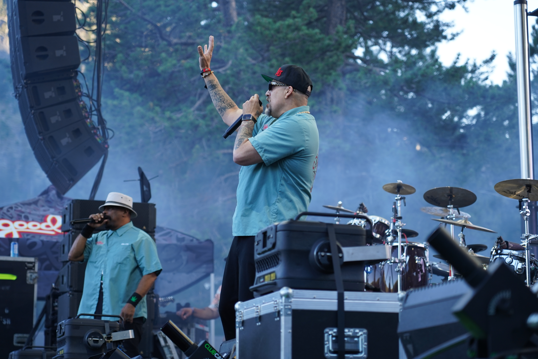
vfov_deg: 13.0
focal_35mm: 105
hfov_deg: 19.5
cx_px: 269
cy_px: 180
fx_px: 1569
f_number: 4
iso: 320
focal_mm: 105
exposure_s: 1/160
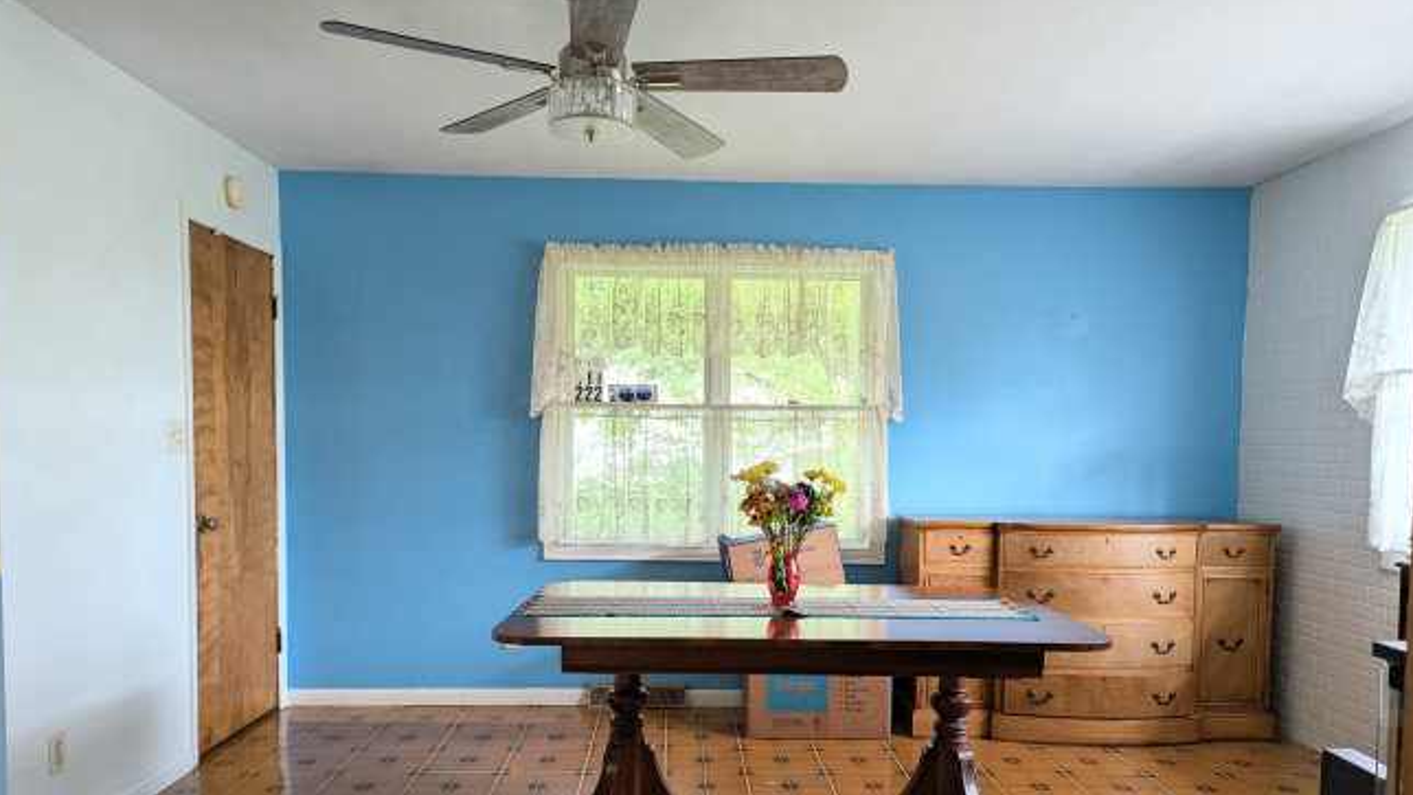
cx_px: 711
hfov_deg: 69.9
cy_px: 503
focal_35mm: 27
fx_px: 1011
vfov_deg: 42.5
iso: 45
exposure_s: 1/23.9
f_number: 1.85
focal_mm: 6.81
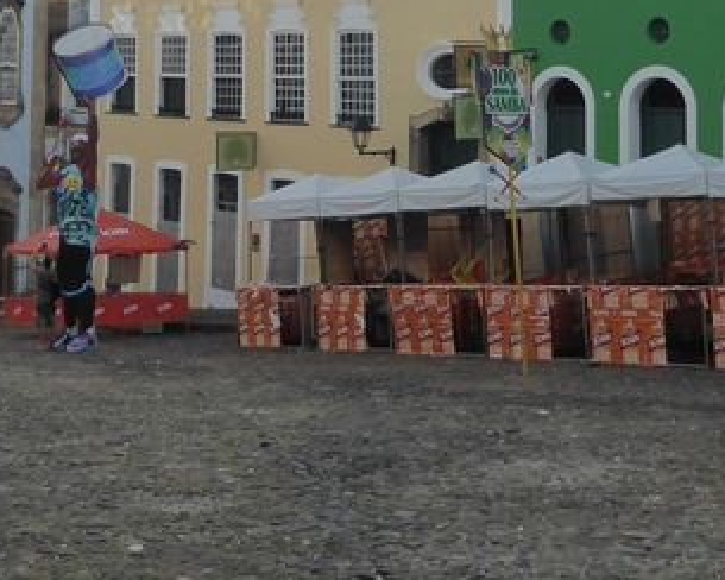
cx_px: 314
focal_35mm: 64
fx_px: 1373
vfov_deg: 22.7
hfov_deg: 29.5
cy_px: -36
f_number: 3.3
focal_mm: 4.3
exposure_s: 1/400
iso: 160
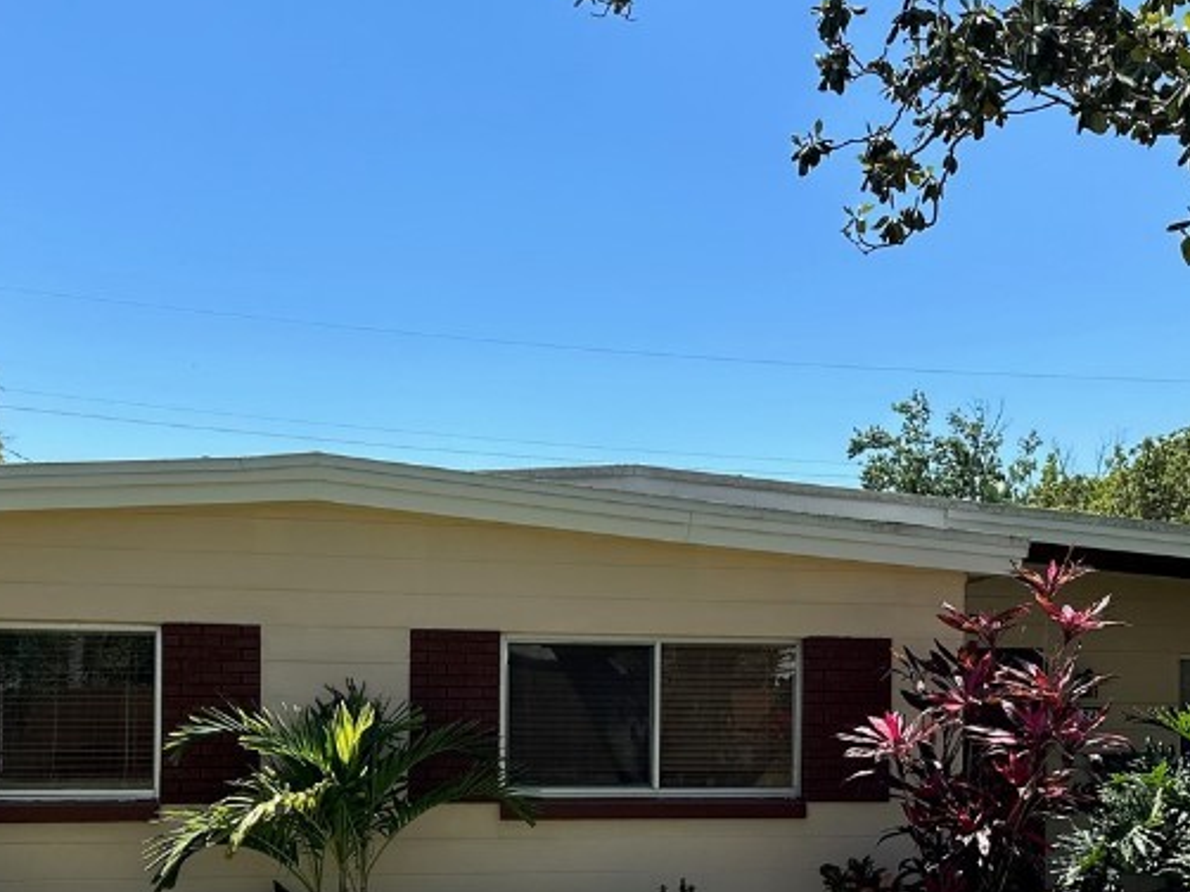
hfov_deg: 38.9
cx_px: 574
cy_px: 683
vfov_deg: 29.1
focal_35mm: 49
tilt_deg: -0.5
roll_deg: -1.0
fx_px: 1684
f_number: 1.78
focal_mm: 6.86
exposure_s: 1/3597
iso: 80
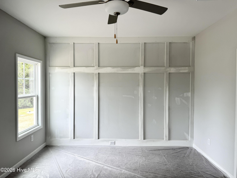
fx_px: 164
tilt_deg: -2.0
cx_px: 118
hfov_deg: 71.6
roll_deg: -0.2
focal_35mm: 24
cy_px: 89
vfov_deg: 56.8
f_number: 1.78
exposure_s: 1/237
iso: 64
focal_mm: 6.76
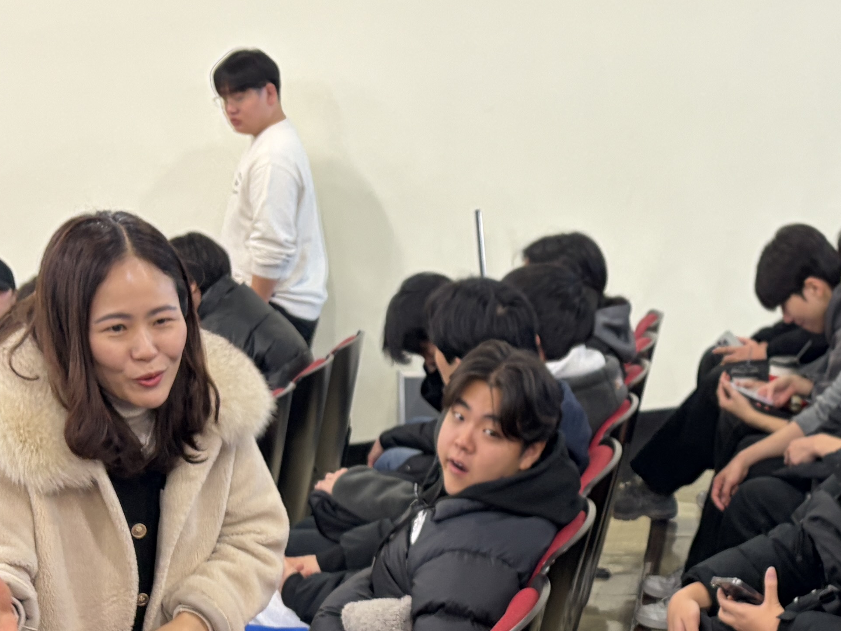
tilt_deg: -20.1
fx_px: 1871
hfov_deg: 25.0
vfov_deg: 18.4
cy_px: 696
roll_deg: -2.2
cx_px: 639
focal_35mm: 77
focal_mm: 5.96
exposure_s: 1/60
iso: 160
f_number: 1.6
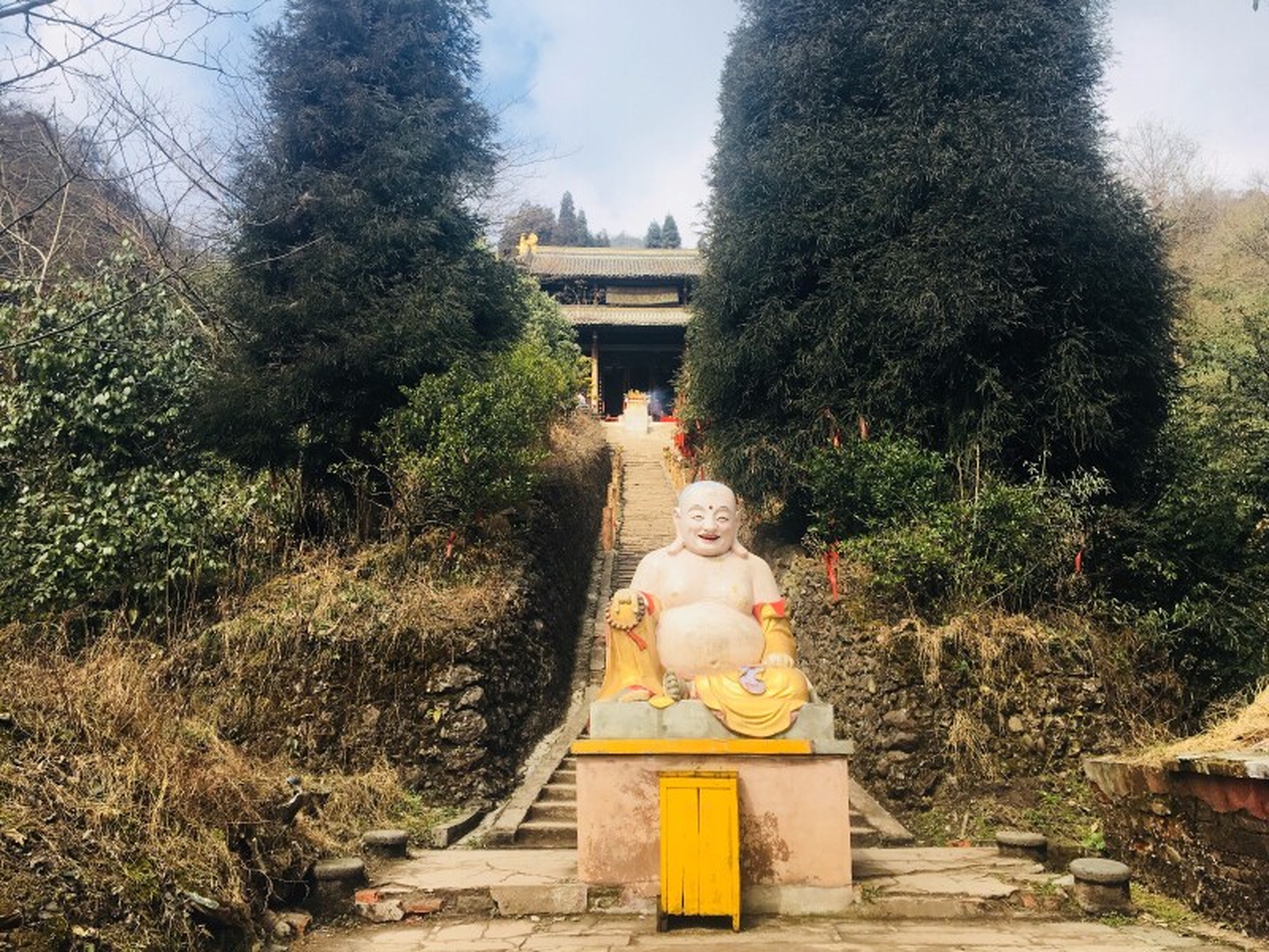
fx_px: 1063
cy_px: 476
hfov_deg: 61.7
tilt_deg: +15.3
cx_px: 634
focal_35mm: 29
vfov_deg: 48.2
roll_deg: +0.1
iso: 25
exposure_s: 1/855
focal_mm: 4.15
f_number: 2.2
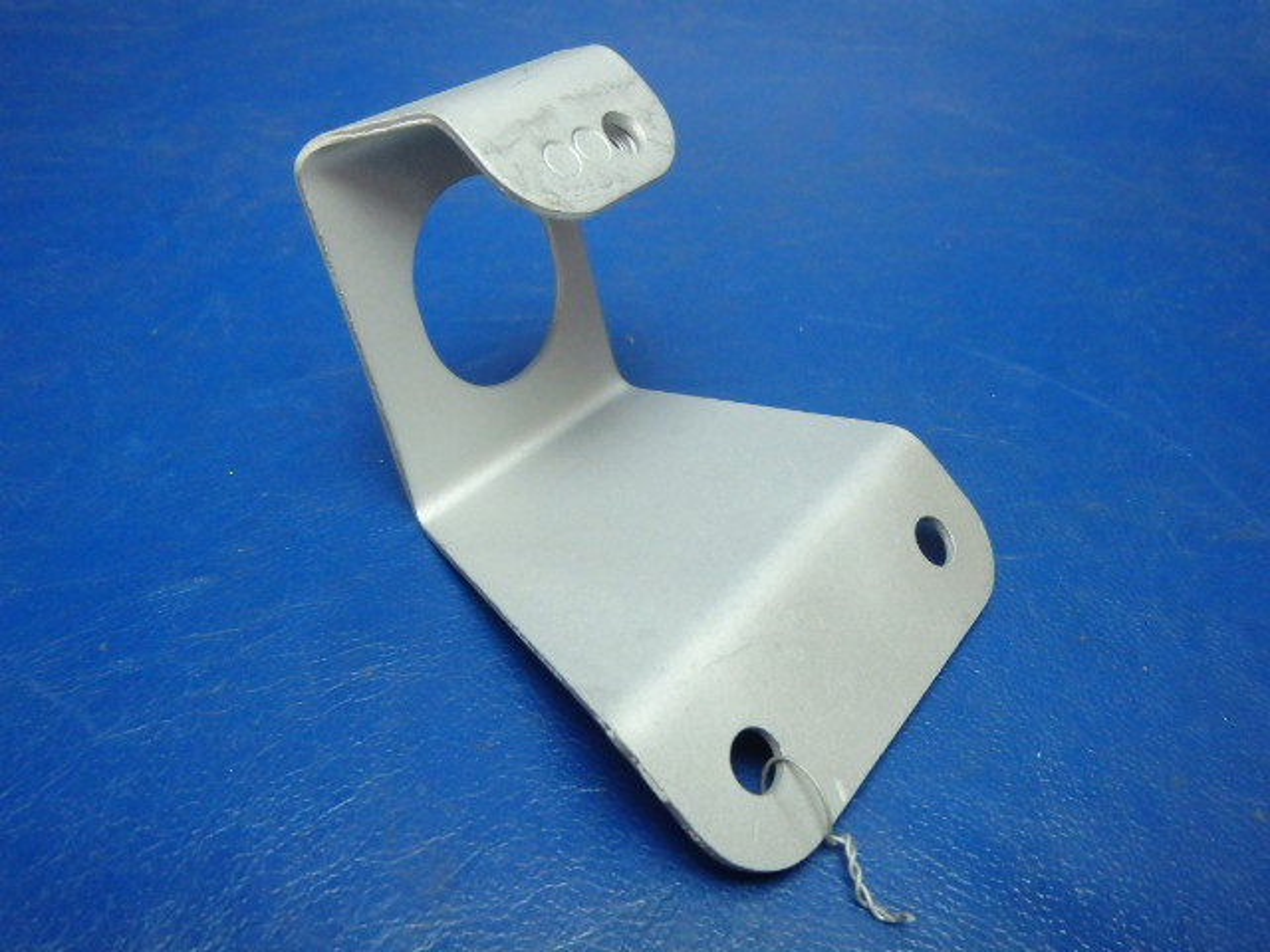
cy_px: 476
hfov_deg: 63.4
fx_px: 1027
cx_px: 635
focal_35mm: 28
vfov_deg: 49.7
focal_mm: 5
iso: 800
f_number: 3.9
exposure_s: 1/60
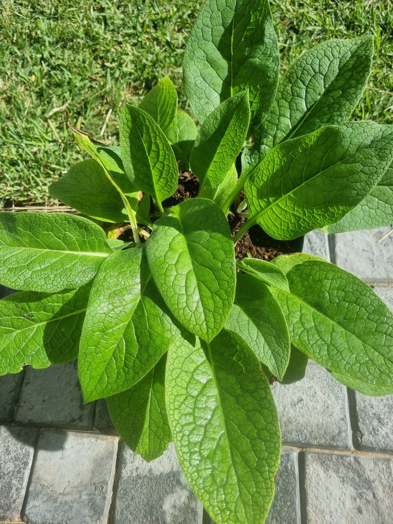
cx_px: 196
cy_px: 262
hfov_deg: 53.1
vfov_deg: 67.3
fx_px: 394
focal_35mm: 26
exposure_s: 1/2432
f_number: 1.8
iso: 50
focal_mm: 5.4
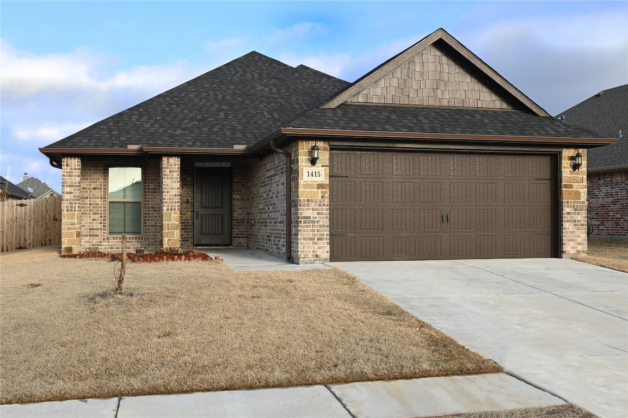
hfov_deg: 48.5
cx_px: 314
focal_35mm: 40
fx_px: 697
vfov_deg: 33.4
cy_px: 209
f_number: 9
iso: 200
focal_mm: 40
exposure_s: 1/125
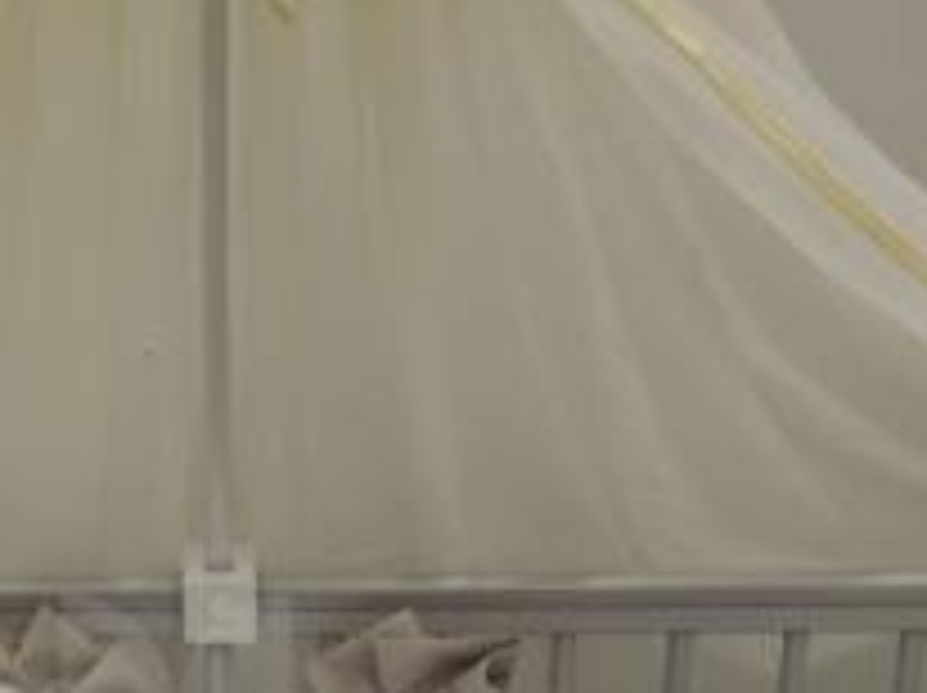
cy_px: 940
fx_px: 2113
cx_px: 216
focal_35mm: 79
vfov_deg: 17.3
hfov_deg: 24.4
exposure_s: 1/100
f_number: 1.8
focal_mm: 5.58
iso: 125
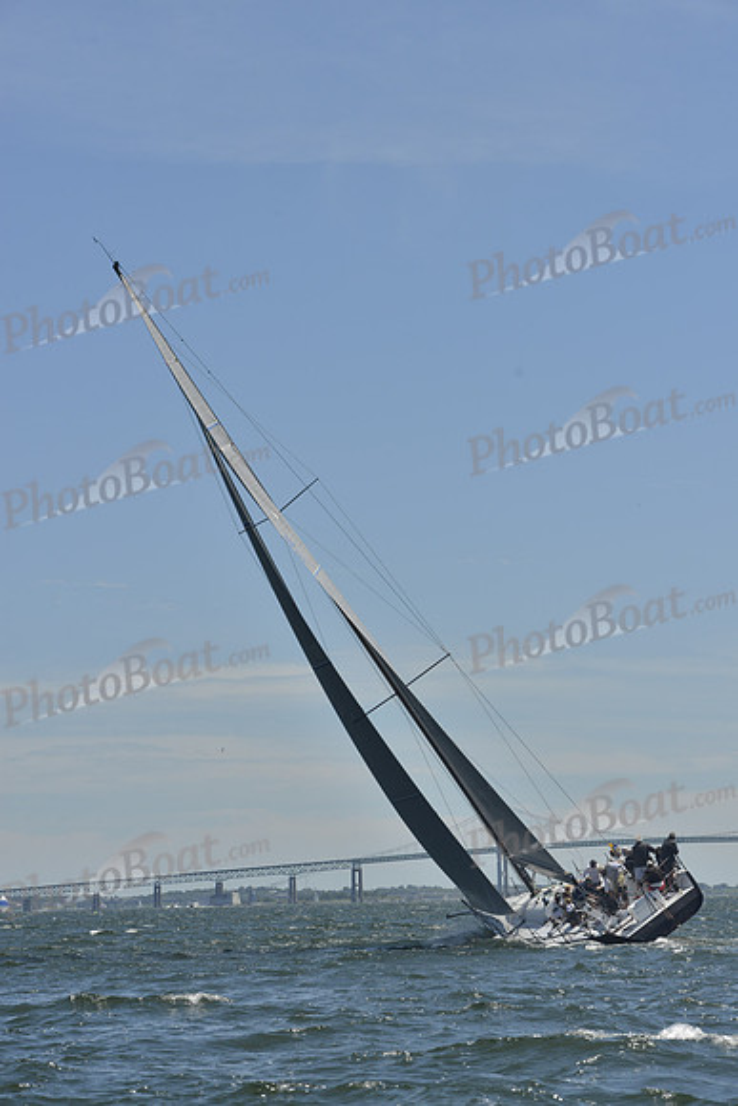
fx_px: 3134
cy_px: 553
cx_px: 369
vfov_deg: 20.0
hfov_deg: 13.4
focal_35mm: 102
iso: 280
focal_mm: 102
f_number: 10
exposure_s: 1/1250
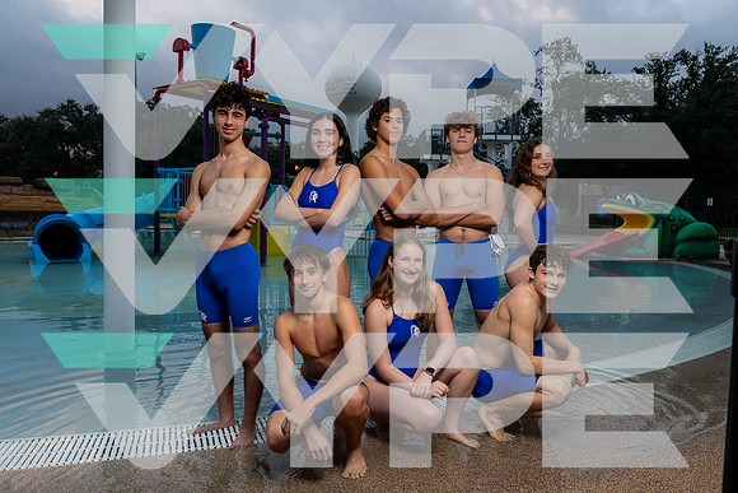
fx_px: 588
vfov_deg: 45.4
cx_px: 369
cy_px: 246
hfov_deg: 64.2
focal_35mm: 29
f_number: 8
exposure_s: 1/250
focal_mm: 28
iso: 800
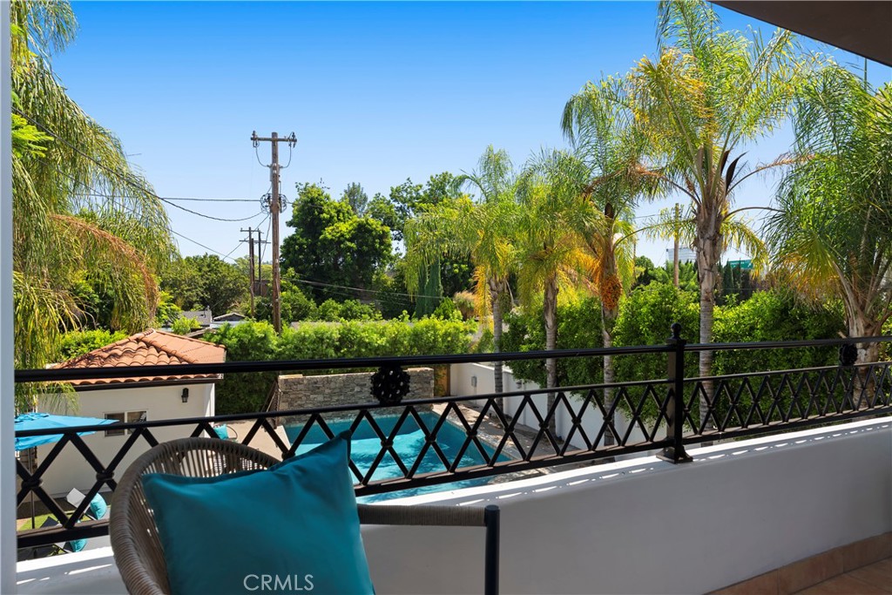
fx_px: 496
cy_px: 298
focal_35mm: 20
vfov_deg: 61.9
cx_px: 446
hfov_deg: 84.0
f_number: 8
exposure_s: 1/8
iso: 80
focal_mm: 20
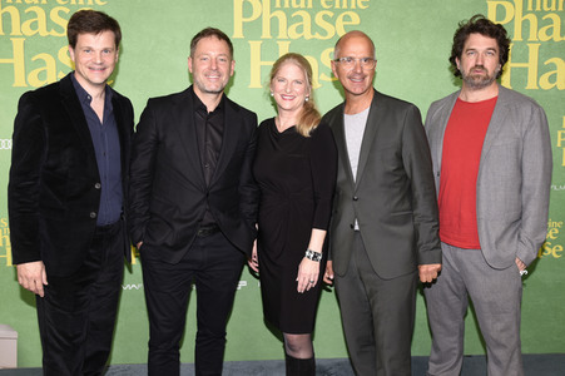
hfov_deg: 60.3
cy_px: 188
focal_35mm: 31
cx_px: 282
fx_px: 486
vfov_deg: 42.3
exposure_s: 1/125
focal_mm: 31
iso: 500
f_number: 6.3
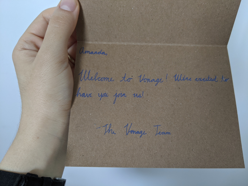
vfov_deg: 51.4
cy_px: 93
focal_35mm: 27
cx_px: 124
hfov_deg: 65.3
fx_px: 193
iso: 149
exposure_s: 1/53.7
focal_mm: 4.44
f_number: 1.8
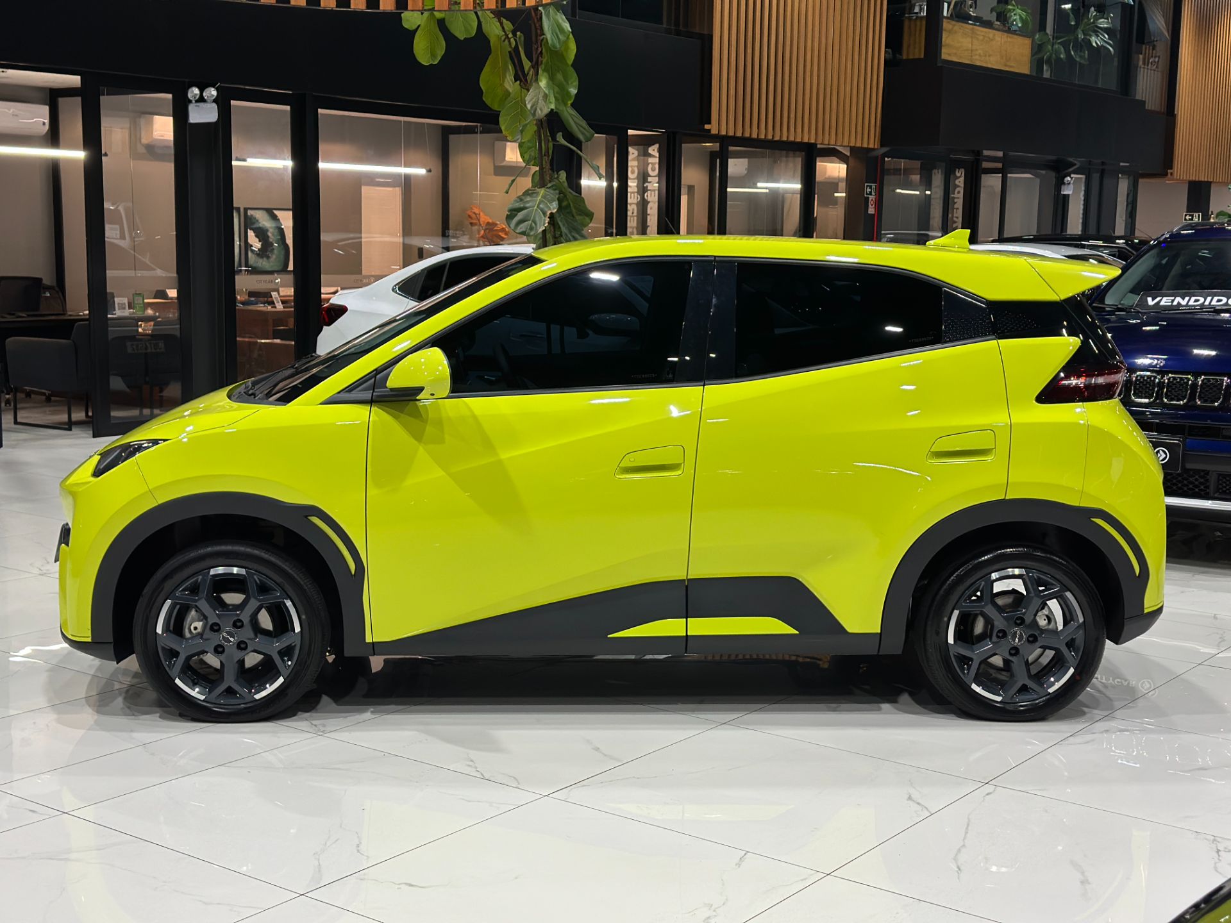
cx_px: 616
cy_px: 462
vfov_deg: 30.3
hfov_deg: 39.7
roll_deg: -0.9
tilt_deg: -8.2
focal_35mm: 48
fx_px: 1707
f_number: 1.78
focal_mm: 6.86
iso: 125
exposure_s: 1/120
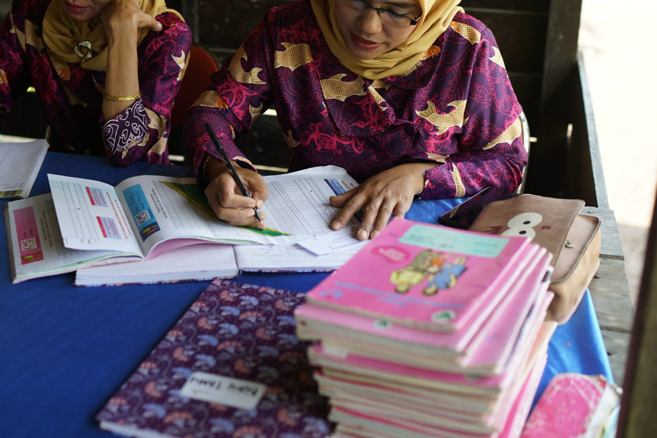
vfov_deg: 26.3
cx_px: 239
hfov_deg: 38.6
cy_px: 127
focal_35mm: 51
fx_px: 931
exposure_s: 1/400
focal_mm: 35
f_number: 2.5
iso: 400
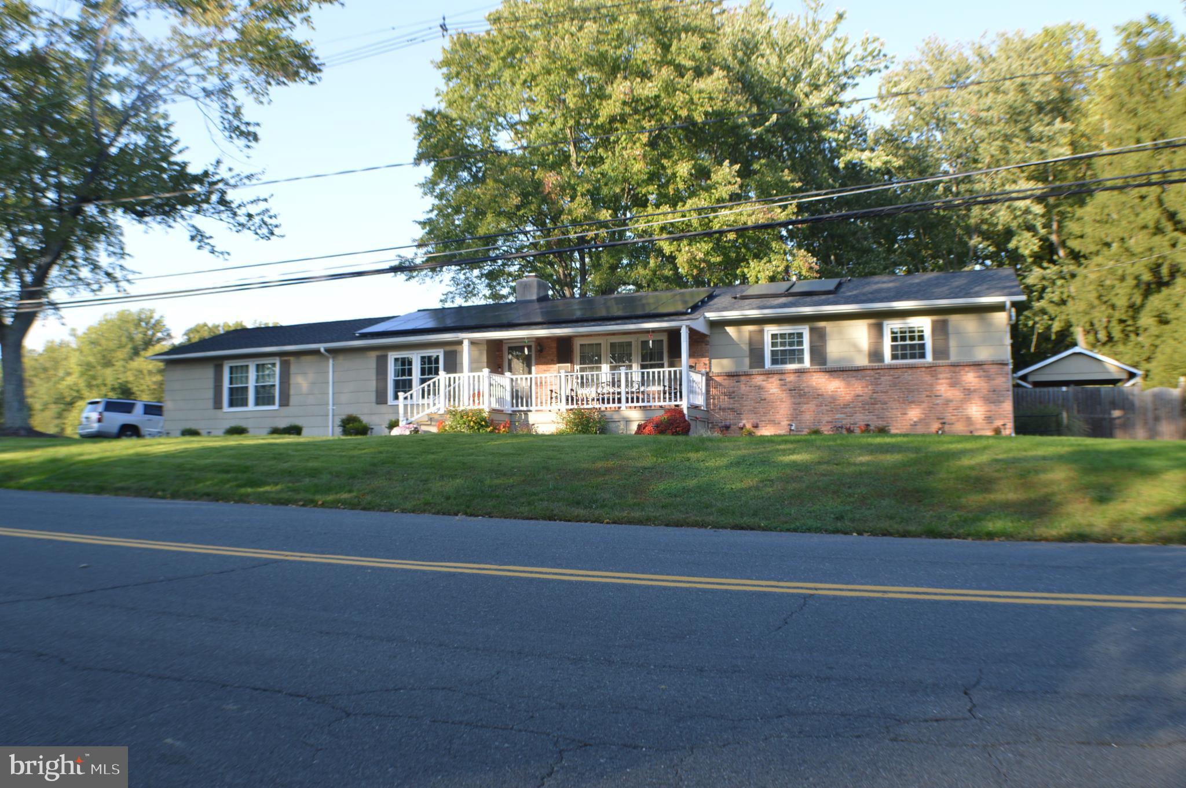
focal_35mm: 39
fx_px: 1283
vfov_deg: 34.1
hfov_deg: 49.6
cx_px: 593
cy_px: 394
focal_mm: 26
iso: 200
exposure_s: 1/125
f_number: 5.6
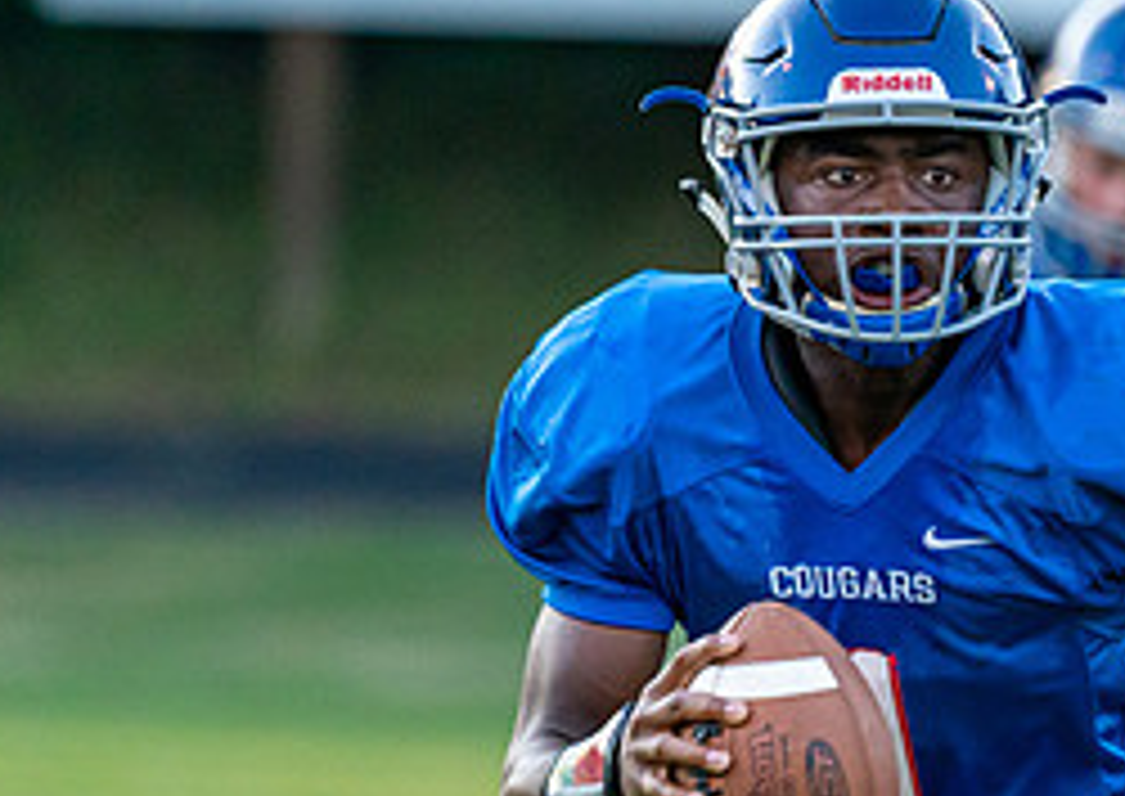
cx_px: 852
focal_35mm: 1080
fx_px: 34405
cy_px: 442
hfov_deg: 1.9
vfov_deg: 1.3
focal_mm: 400
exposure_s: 1/1000
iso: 3200
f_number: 5.6
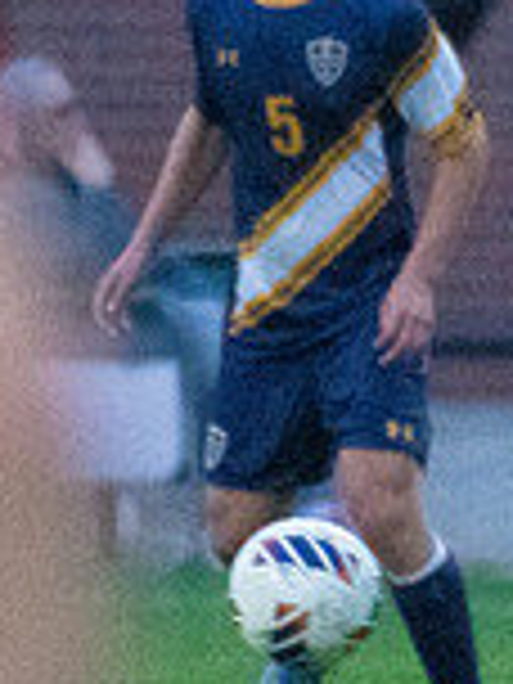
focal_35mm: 2200
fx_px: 43471
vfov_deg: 0.9
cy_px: 315
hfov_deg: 0.7
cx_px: 932
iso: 6400
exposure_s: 1/2000
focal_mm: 400
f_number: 5.6
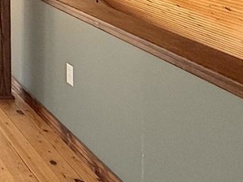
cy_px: -117
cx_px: -184
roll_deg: +0.5
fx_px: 526
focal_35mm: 75
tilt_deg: +2.9
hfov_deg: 19.8
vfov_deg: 17.1
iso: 64
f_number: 2.2
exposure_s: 1/126
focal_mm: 2.22
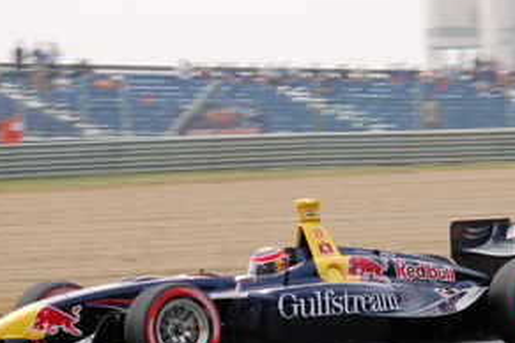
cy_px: 309
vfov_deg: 4.9
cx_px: 368
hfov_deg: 7.4
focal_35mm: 278
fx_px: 3977
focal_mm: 98
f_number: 6.3
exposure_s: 1/640
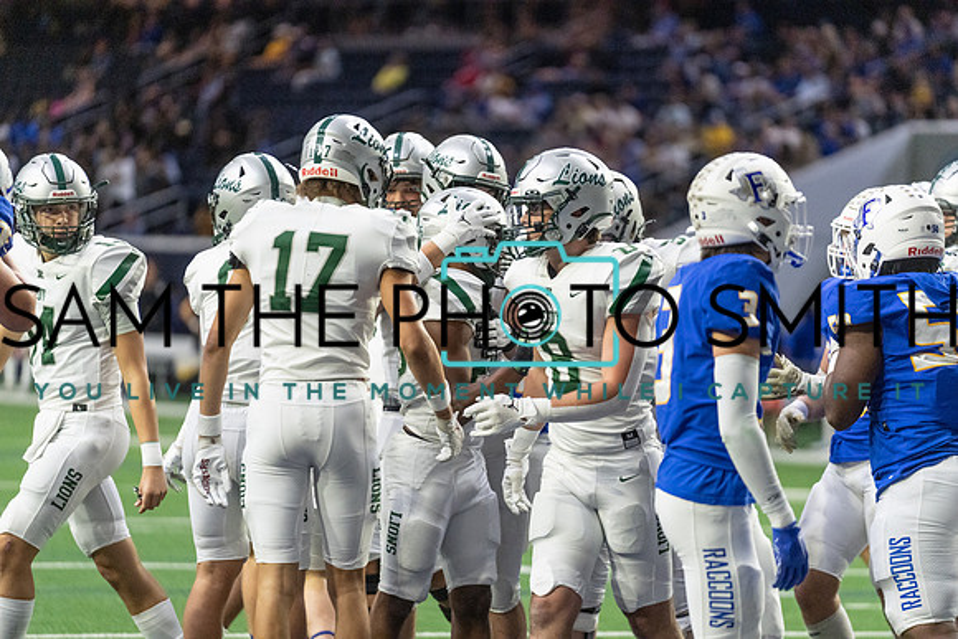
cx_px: 479
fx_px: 5323
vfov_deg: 6.9
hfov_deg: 10.3
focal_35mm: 200
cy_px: 320
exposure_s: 1/1000
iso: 4000
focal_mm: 200
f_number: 2.8
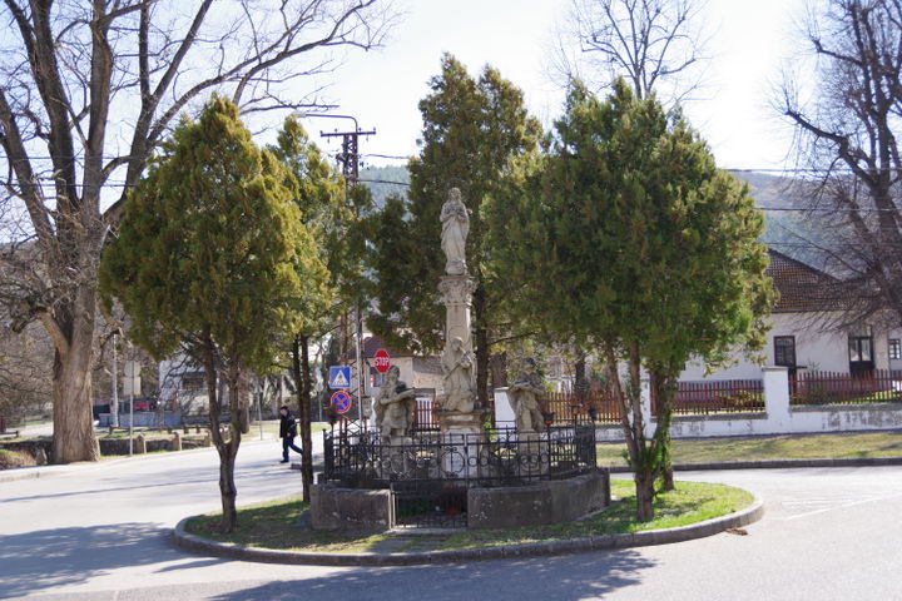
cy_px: 300
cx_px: 451
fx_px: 1152
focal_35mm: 46
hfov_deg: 42.7
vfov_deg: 29.2
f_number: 4.5
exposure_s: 1/400
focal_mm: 31
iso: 200
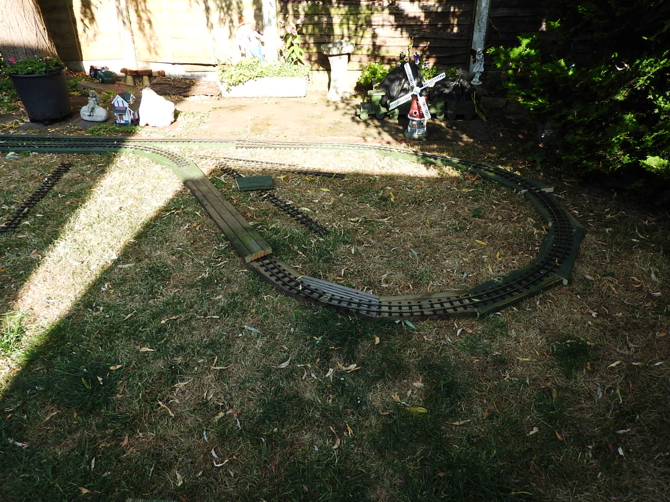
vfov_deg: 56.8
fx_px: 465
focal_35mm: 24
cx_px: 335
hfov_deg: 71.6
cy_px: 251
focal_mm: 4.3
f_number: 3.3
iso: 100
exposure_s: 1/250
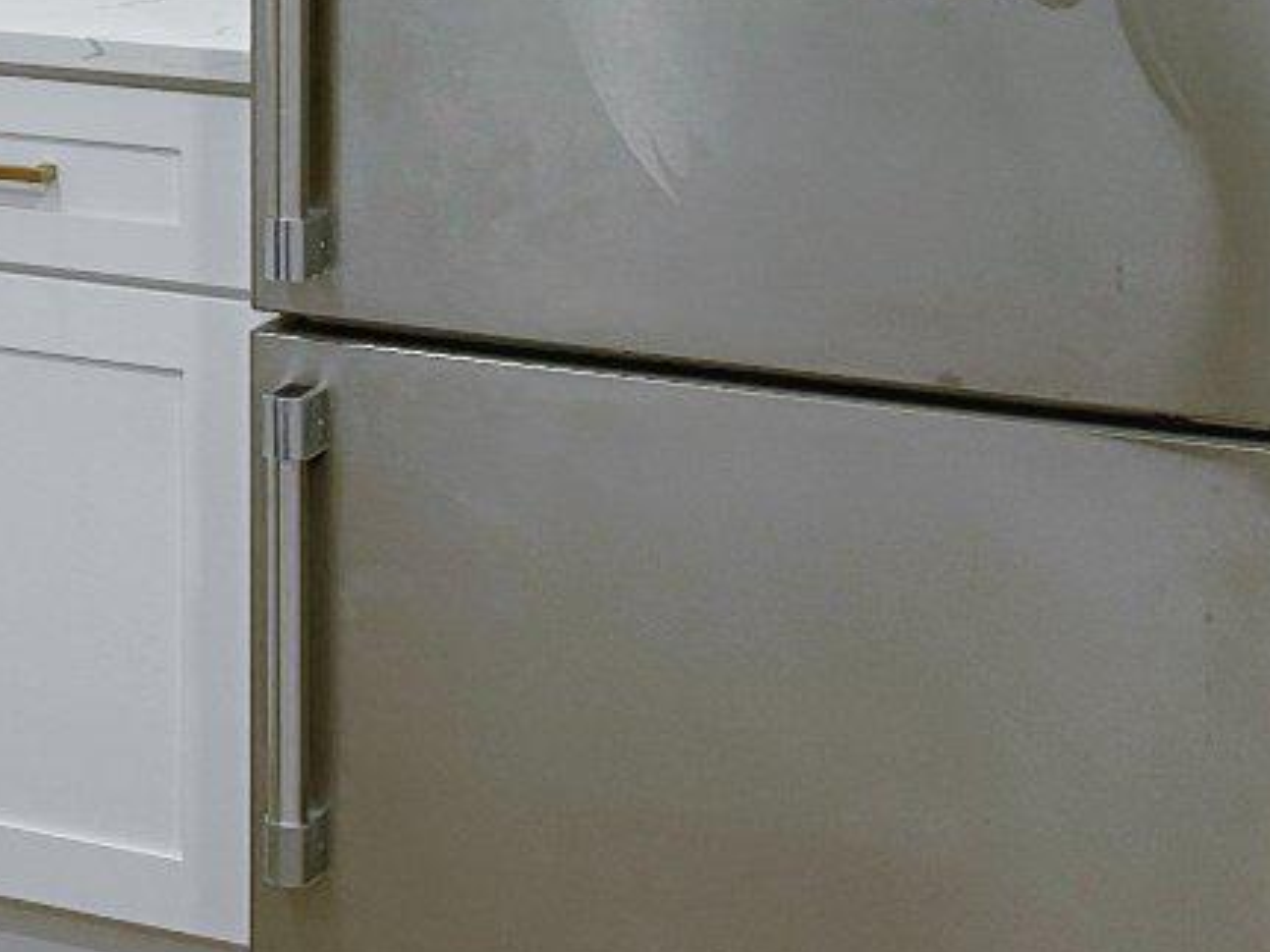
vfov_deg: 12.5
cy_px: -351
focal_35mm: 114
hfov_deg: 14.3
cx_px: -1297
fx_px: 4181
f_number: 1.78
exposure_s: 1/120
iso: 125
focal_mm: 6.86
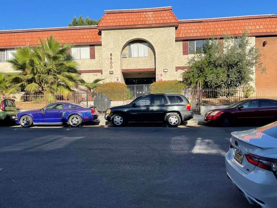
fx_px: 264
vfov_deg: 42.9
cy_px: 101
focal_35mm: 33
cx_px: 123
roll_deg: +1.1
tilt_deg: -2.0
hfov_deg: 55.2
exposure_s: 1/2336
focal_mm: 5.1
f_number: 1.6
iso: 32
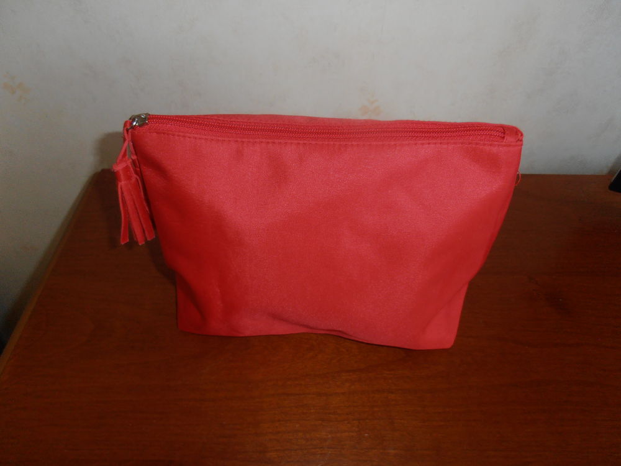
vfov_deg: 56.8
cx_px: 310
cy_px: 233
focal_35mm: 24
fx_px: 431
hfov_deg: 71.6
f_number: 3
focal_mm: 4.2
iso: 125
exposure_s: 1/30
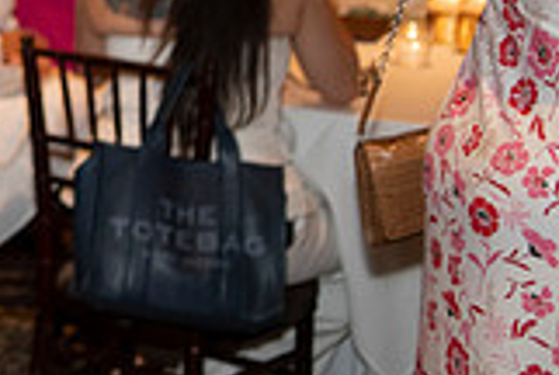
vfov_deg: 10.6
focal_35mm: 126
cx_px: -434
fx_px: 1960
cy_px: -148
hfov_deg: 14.4
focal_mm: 35
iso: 1250
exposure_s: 1/125
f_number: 2.5
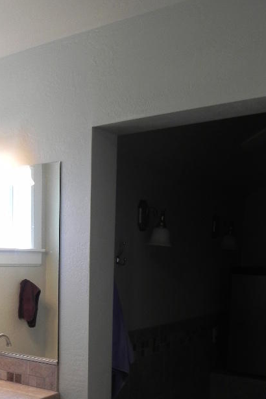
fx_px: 499
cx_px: 51
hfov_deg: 29.2
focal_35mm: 45
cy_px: 320
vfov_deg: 41.7
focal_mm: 4.6
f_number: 2.8
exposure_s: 1/38.8
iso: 160
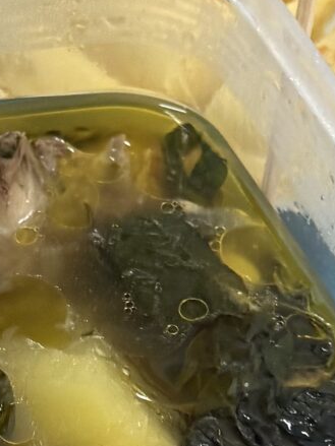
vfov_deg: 14.1
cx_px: 98
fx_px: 1807
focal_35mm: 140
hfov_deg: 10.6
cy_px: 266
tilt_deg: -48.7
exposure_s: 1/50
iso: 200
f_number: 1.78
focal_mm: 6.76
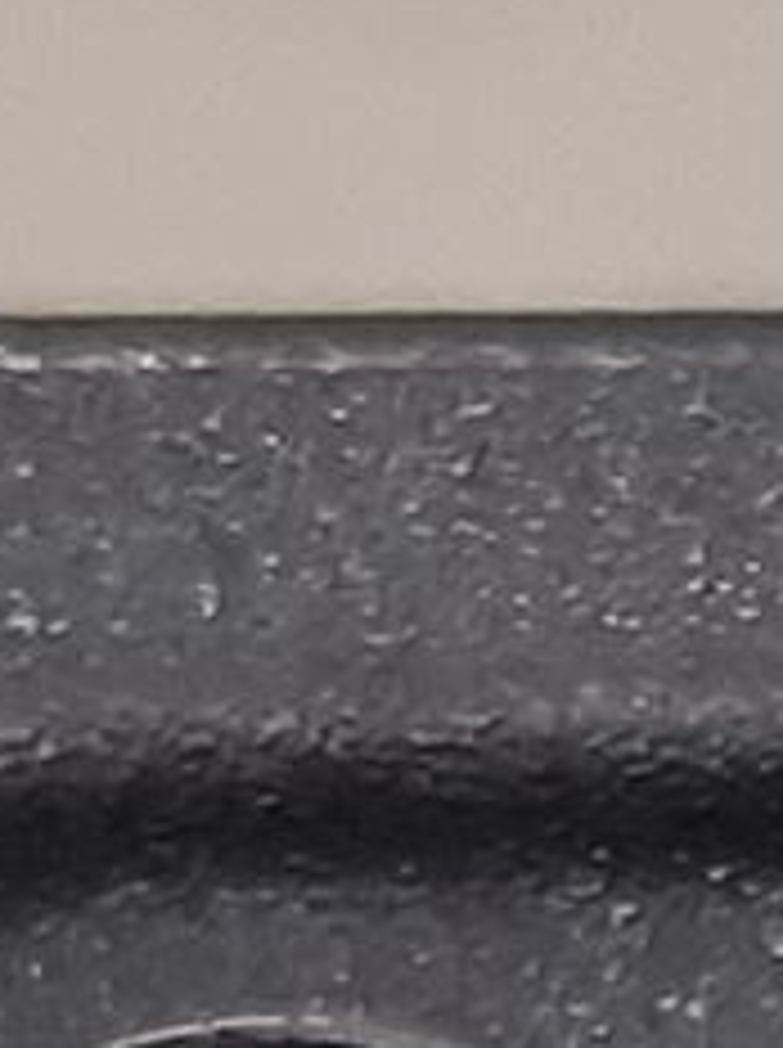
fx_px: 6926
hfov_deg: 6.3
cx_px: 1588
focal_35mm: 229
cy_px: 2384
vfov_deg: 8.1
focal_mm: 3.93
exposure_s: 1/60
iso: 200
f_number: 1.7
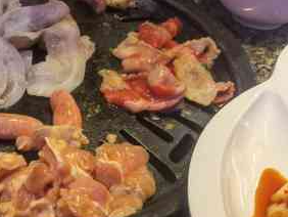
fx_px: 558
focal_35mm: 67
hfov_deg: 27.1
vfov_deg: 22.0
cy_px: 119
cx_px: -7
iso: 100
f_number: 1.9
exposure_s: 1/50
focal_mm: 6.67
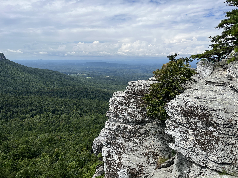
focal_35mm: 26
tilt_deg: -9.9
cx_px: 119
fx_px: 179
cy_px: 89
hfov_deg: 67.3
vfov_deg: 53.1
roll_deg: -0.8
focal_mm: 5.1
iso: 50
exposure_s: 1/5076
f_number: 1.6
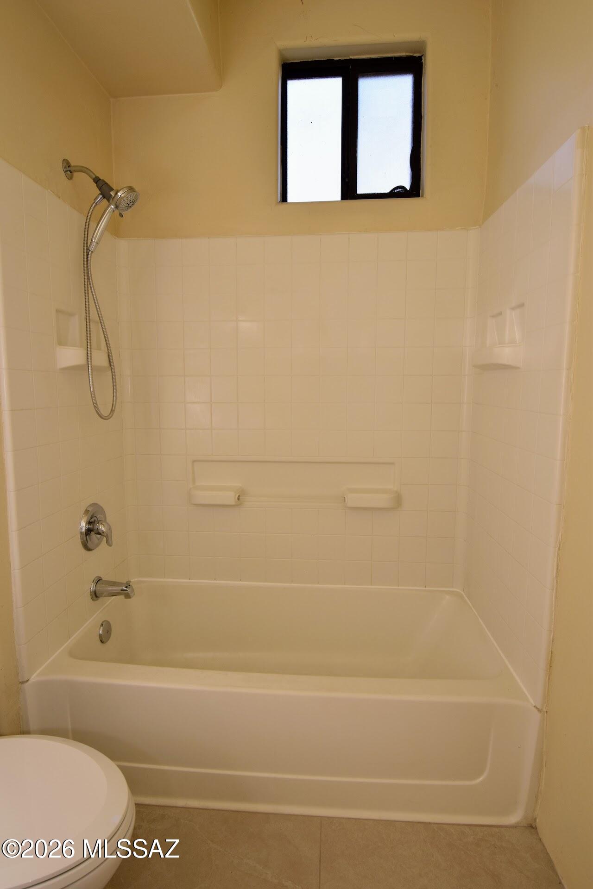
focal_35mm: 18
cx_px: 296
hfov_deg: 67.4
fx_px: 445
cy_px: 444
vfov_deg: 90.0
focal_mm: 12
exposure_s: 1/60
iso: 400
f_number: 9
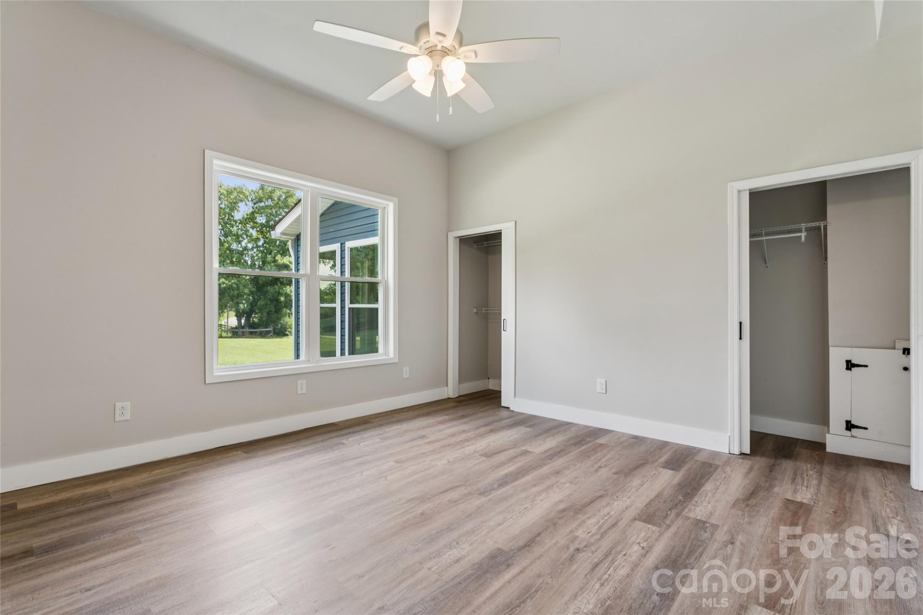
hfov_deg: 95.0
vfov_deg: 72.0
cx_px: 462
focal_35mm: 16
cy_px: 308
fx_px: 423
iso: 100
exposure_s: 1/3.33
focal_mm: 16.5
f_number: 13
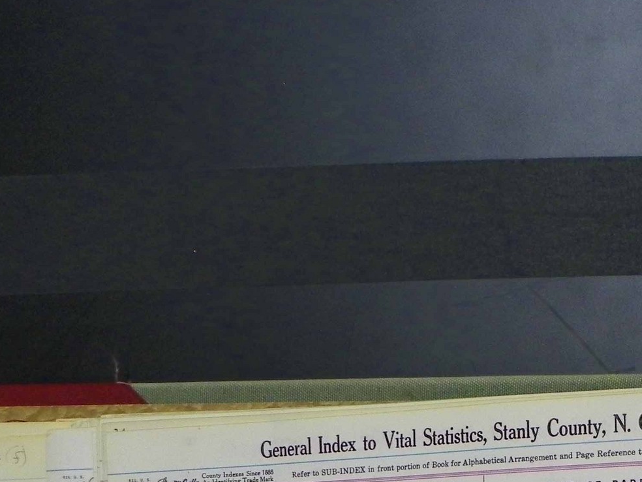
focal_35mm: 74
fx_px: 1372
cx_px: 860
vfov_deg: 19.0
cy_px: 545
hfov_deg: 23.0
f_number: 2.8
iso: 100
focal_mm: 4.6
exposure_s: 1/30
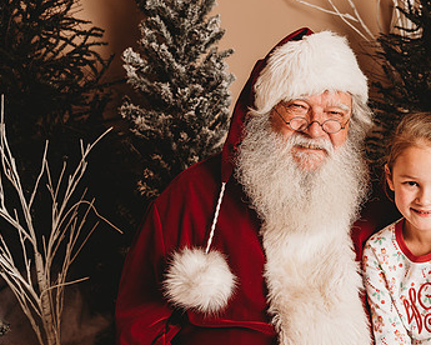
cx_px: 314
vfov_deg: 25.4
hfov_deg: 31.0
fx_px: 765
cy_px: 186
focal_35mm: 60
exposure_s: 1/160
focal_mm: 38
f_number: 4
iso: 100
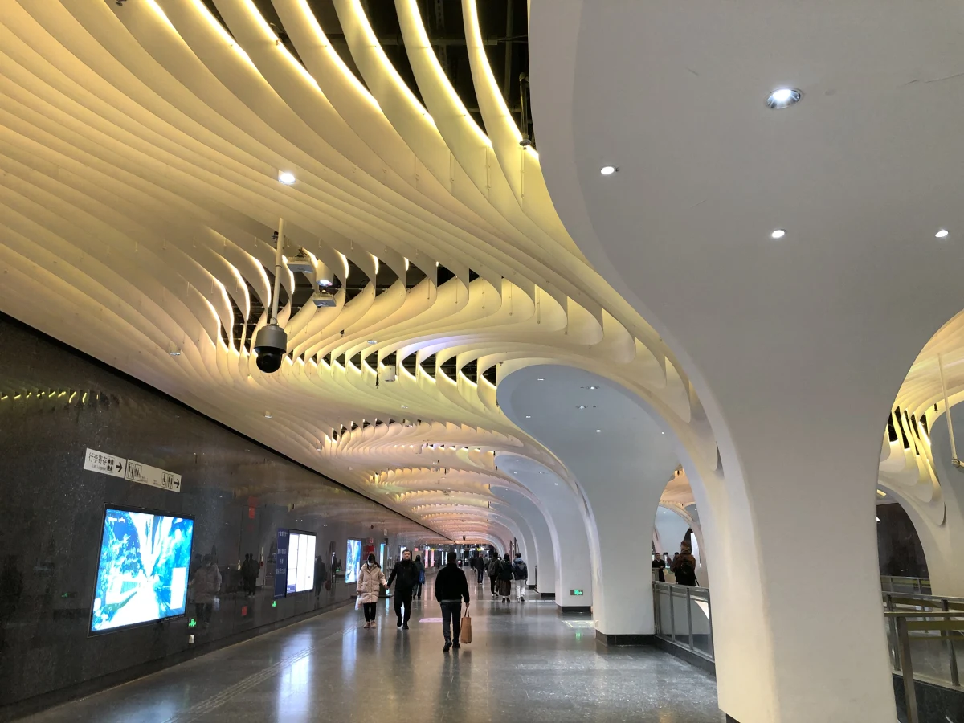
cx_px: 482
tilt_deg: +15.8
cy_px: 362
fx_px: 780
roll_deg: -0.4
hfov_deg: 63.4
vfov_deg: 49.7
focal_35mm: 28
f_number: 1.8
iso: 40
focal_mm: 4
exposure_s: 1/24
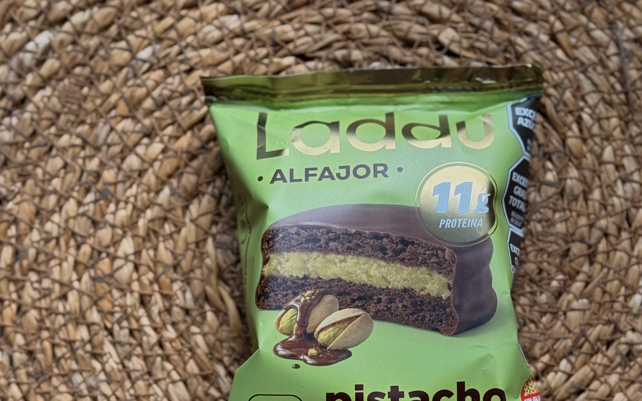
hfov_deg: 24.3
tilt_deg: -84.6
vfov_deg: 15.3
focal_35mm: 85
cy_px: 300
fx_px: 1487
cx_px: 385
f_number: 1.78
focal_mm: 6.76
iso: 64
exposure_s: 1/273
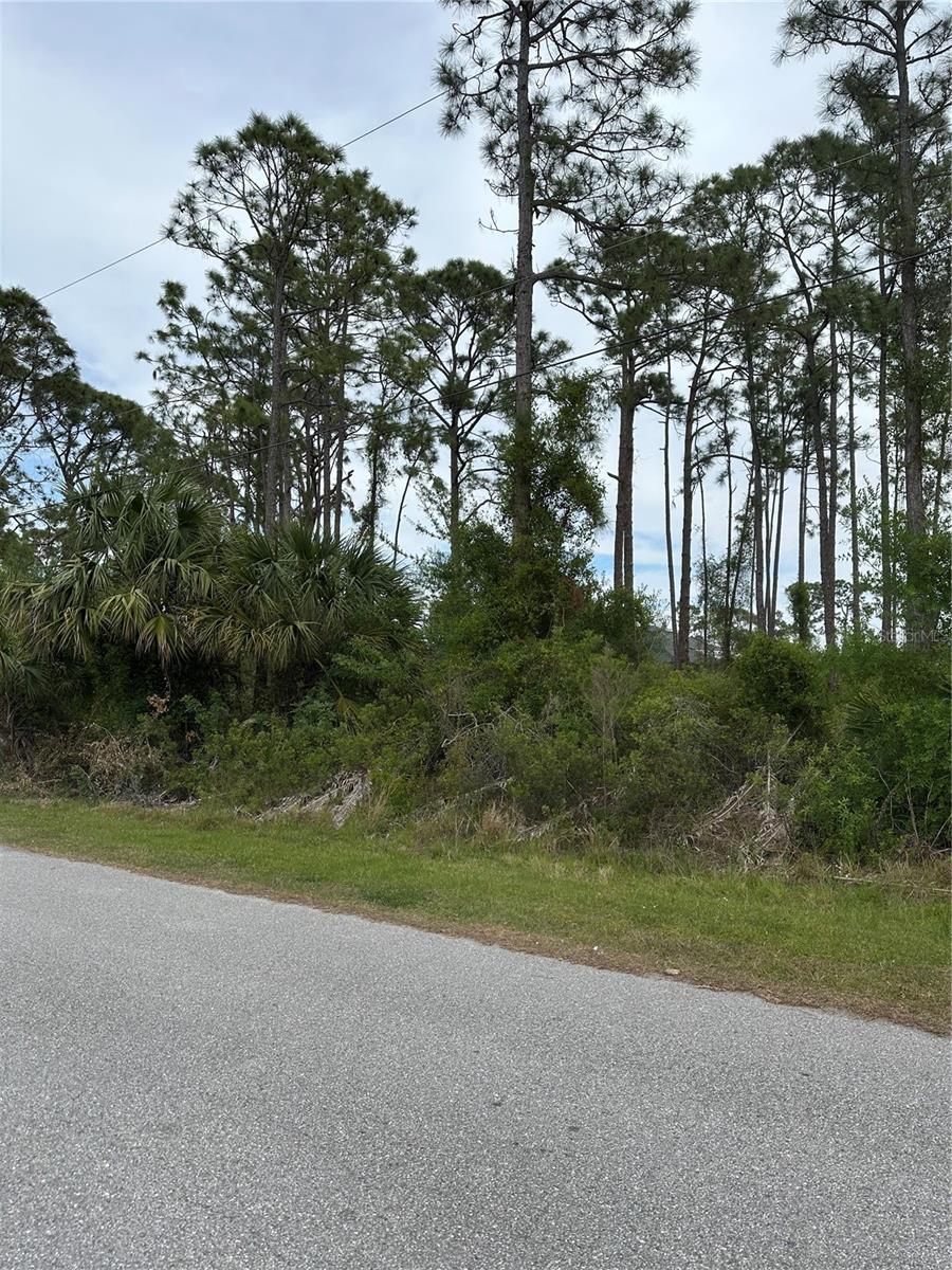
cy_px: 635
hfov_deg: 56.8
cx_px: 476
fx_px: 880
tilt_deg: +3.7
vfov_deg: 71.6
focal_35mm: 24
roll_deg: +0.4
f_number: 1.78
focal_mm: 6.86
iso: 80
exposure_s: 1/4348
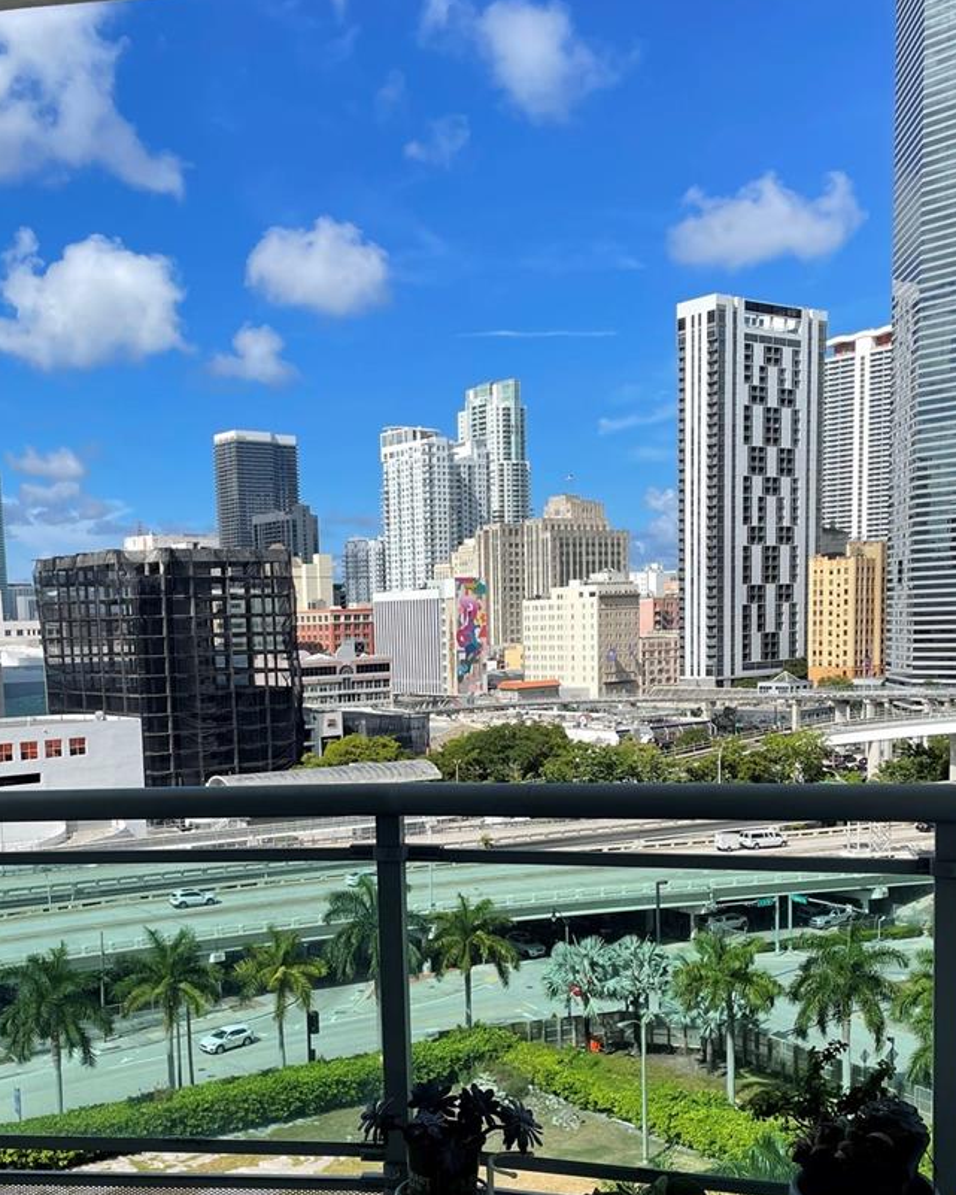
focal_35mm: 38
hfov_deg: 39.0
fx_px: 1344
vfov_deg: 47.2
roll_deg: +2.2
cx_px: 380
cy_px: 792
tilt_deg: -6.8
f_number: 1.6
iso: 32
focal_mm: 4.2
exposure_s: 1/3861
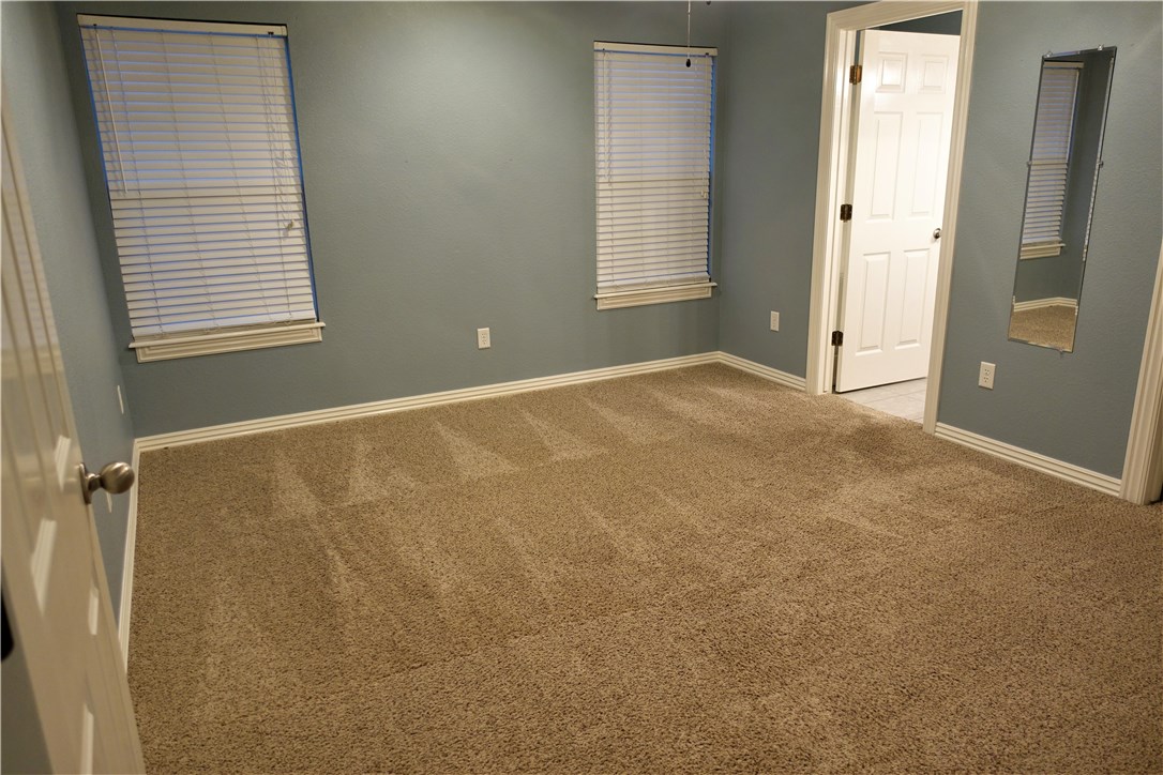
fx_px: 775
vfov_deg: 53.1
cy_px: 388
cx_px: 582
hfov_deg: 73.7
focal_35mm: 24
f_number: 1.8
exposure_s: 1/30
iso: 160
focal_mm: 8.8
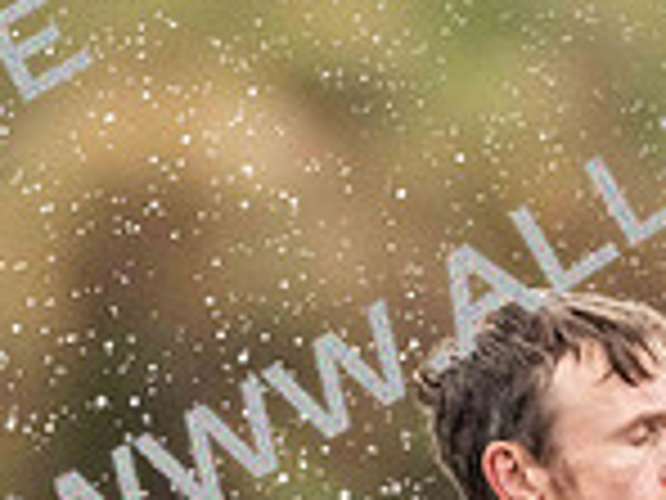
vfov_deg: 0.7
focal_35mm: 2264
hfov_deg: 0.9
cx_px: 562
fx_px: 43559
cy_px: 588
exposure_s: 1/2500
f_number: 4
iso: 7200
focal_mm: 600
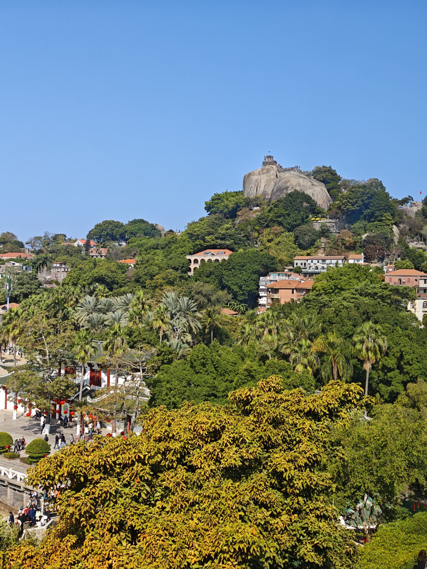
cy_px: 284
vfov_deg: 40.4
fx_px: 773
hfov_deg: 30.9
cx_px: 214
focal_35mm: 47
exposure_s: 1/2500
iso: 50
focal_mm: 6.68
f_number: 1.44
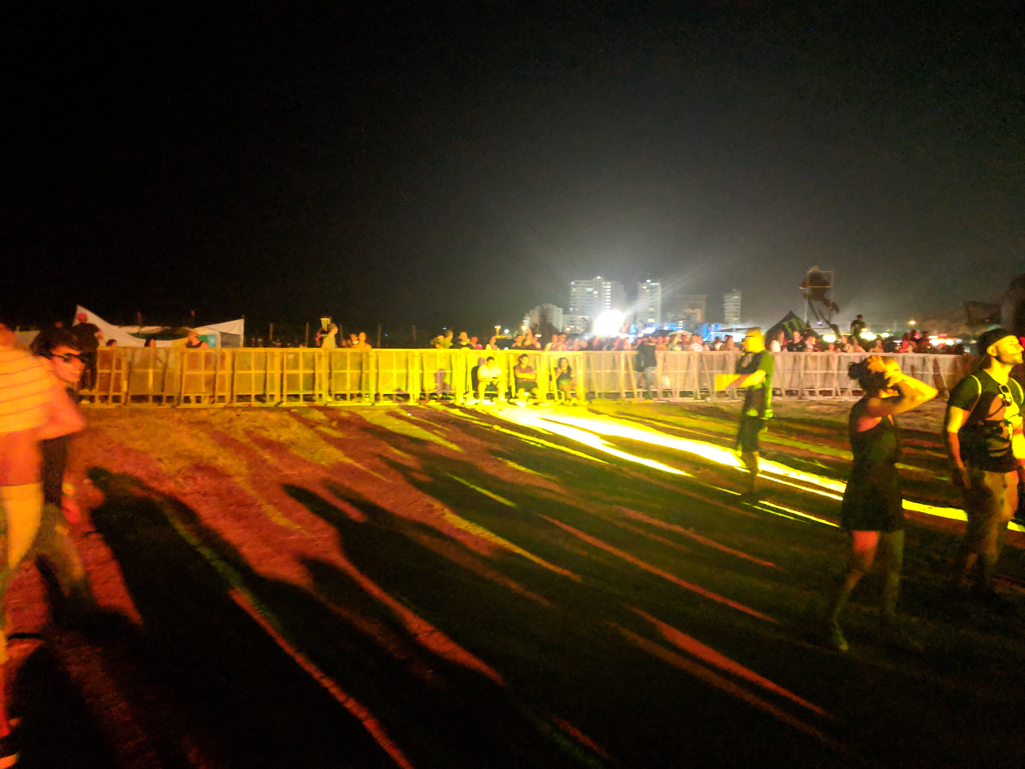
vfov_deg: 53.1
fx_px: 770
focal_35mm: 26
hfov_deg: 67.3
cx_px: 512
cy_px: 384
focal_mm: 4.67
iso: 4017
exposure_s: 1/15
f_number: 2
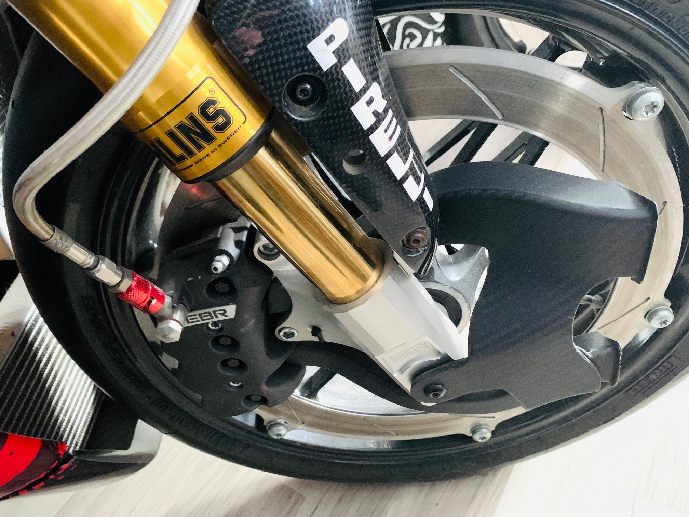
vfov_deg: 53.1
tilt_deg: -39.5
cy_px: 258
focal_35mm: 26
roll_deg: +18.6
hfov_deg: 67.3
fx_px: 518
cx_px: 344
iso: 800
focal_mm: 4.25
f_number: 1.8
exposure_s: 1/29
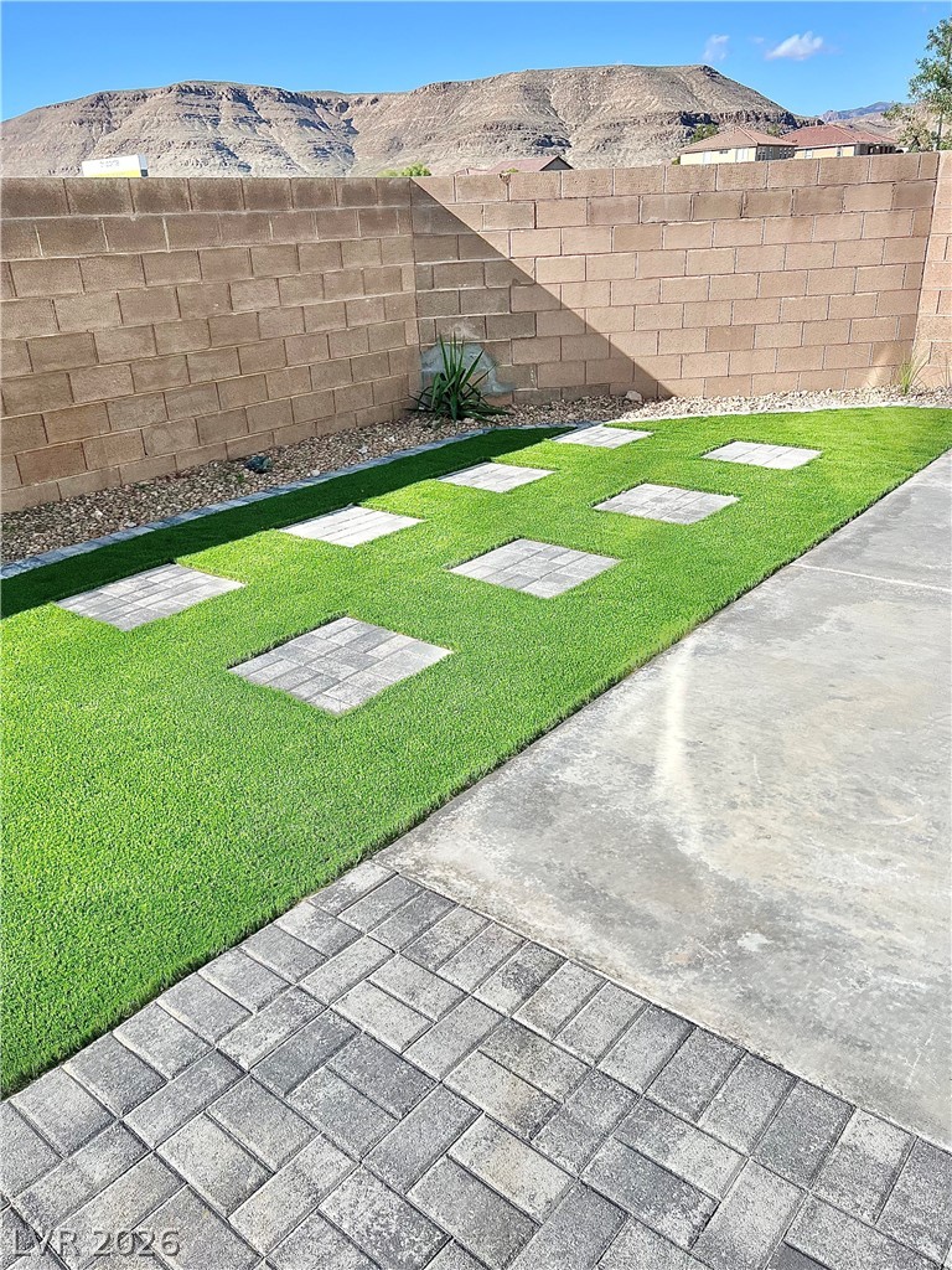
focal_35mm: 26
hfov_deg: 53.1
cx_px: 476
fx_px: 953
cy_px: 635
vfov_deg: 67.3
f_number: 1.5
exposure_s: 1/4274
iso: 50
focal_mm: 5.7
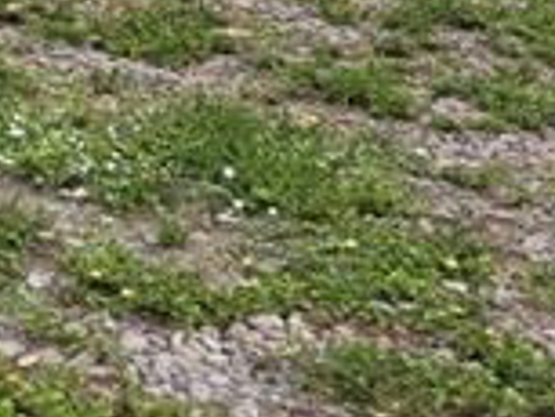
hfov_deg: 10.8
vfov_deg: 9.0
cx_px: -787
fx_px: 2471
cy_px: -453
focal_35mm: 154
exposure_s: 1/717
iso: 12
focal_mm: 6.3
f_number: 1.7
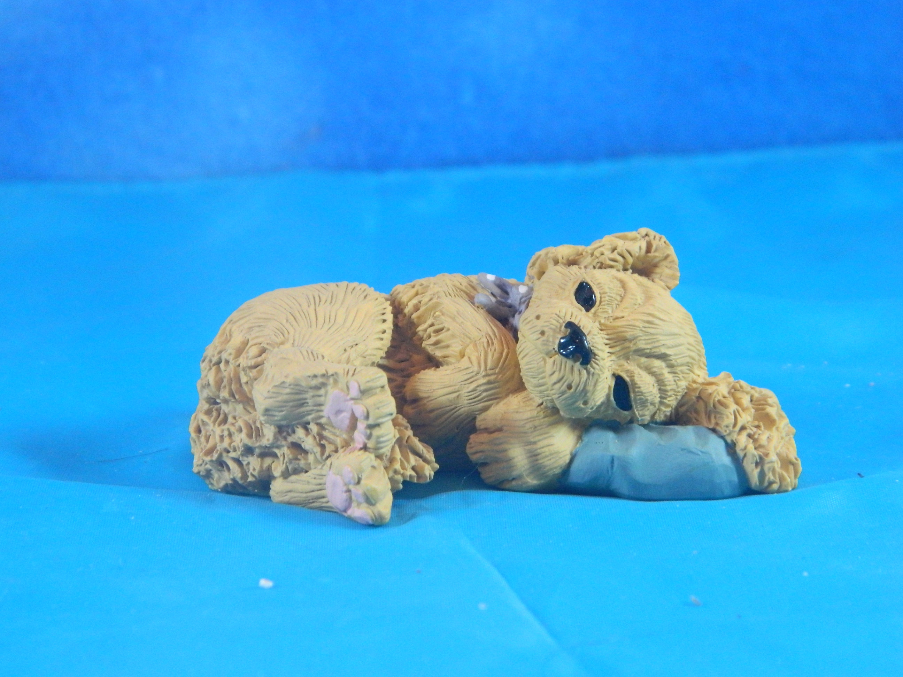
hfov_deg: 19.1
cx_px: 452
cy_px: 338
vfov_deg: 14.4
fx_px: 2687
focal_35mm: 103
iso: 400
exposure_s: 1/20
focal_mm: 18.6
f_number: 4.5
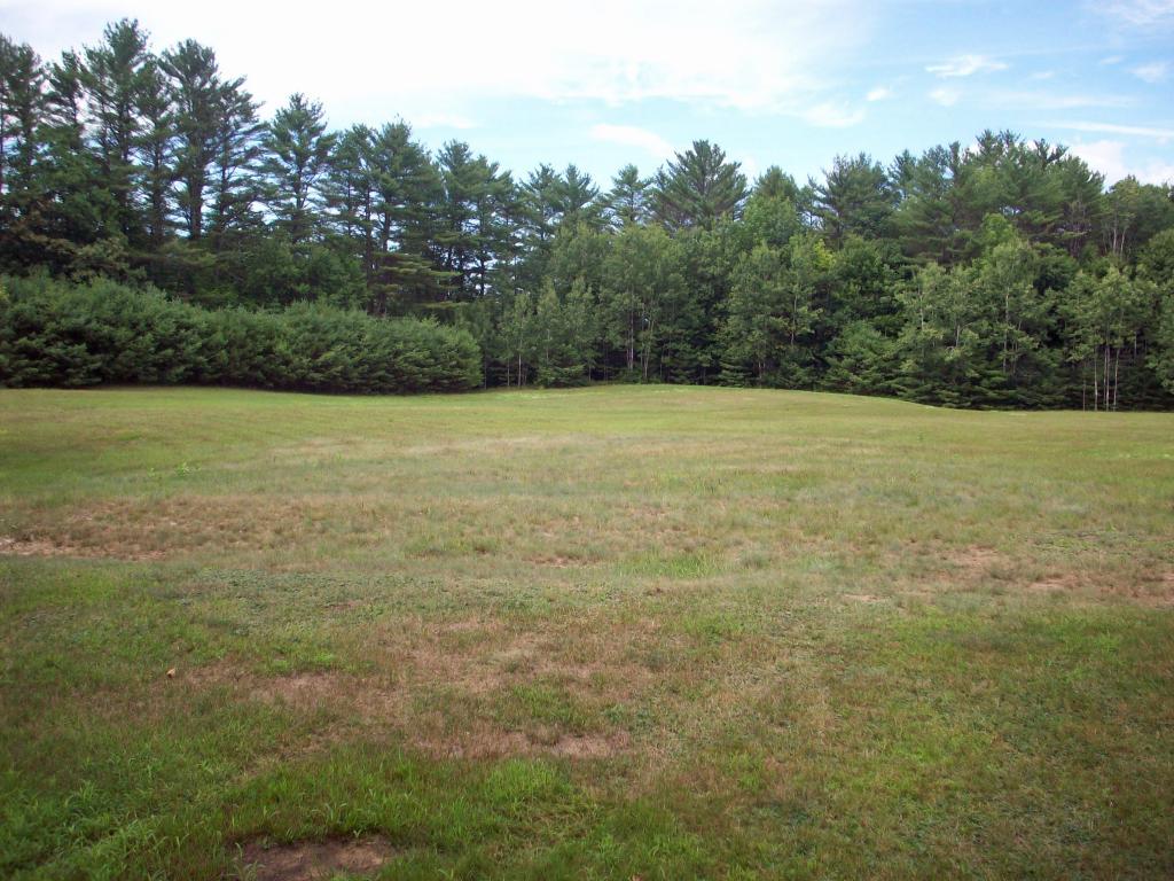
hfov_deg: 50.1
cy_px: 440
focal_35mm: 37
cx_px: 587
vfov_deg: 38.7
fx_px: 1255
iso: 80
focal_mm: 6.2
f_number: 2.8
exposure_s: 1/478
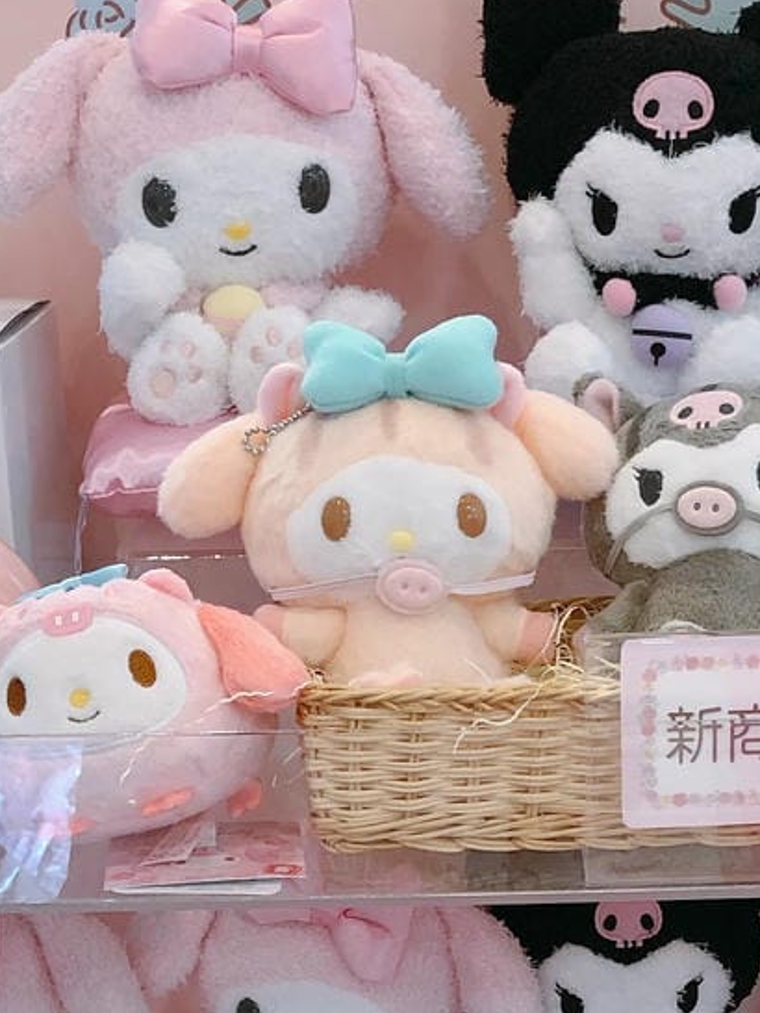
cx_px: 467
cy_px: 1193
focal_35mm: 82
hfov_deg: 18.0
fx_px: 2399
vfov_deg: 22.1
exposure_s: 1/17
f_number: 1.8
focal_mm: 3.99
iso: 50
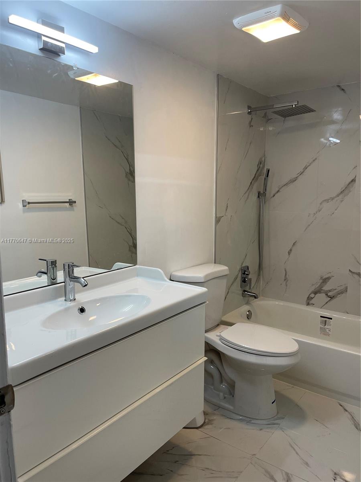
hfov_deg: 54.9
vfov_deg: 69.4
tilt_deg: -7.5
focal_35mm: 25
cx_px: 180
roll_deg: +0.0
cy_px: 241
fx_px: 348
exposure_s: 1/120
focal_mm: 5.1
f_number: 1.6
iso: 100
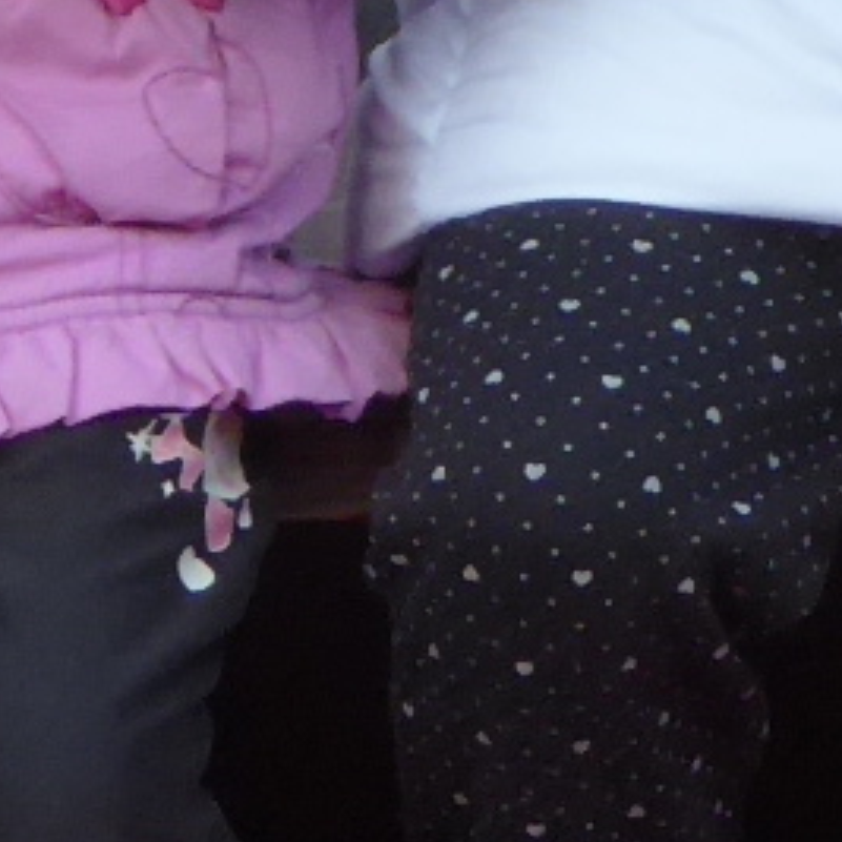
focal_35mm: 483
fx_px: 13292
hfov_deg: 3.6
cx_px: 337
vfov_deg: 3.6
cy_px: -542
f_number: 4.1
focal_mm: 9.6
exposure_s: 1/60
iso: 160
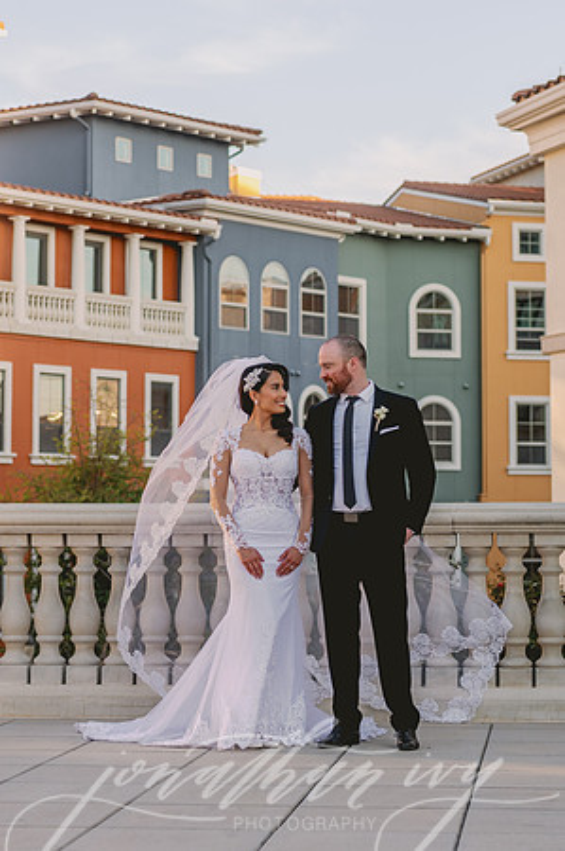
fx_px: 2119
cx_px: 281
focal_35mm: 90
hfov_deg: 15.2
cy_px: 342
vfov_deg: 22.7
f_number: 2.8
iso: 50
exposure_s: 1/500
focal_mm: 50
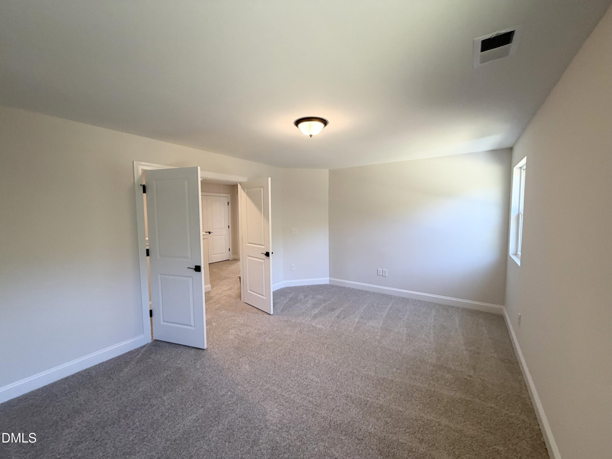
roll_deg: +0.4
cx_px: 306
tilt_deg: +0.1
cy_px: 230
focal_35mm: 14
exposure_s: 1/120
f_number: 2.2
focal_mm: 2.22
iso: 200
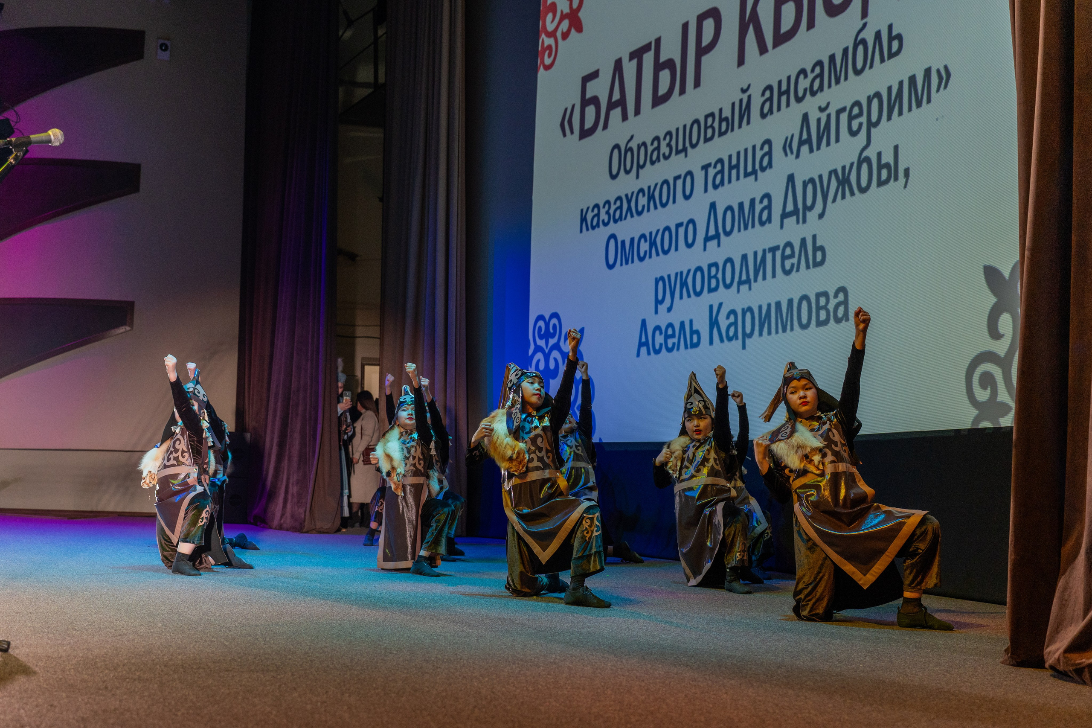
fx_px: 1234
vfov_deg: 32.8
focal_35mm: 41
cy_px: 380
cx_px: 522
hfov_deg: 47.7
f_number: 3.5
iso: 1600
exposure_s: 1/160
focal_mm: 39
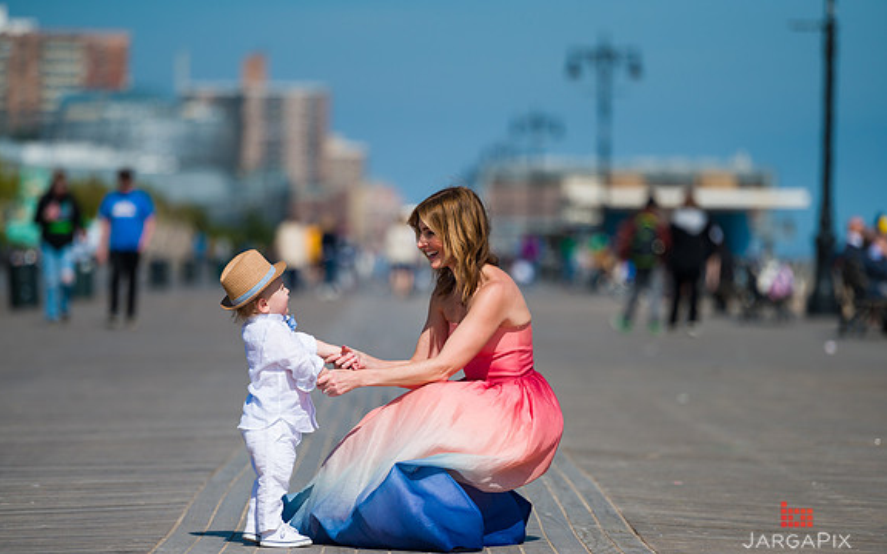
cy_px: 285
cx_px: 444
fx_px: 4956
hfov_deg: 10.2
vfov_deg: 6.4
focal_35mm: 205
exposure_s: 1/8000
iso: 200
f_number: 3.2
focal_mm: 200
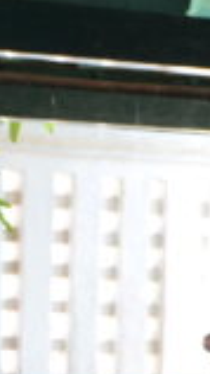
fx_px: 2116
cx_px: 465
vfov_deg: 9.4
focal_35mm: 214
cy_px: 761
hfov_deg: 5.5
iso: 400
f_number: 5.6
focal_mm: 18
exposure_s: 1/125
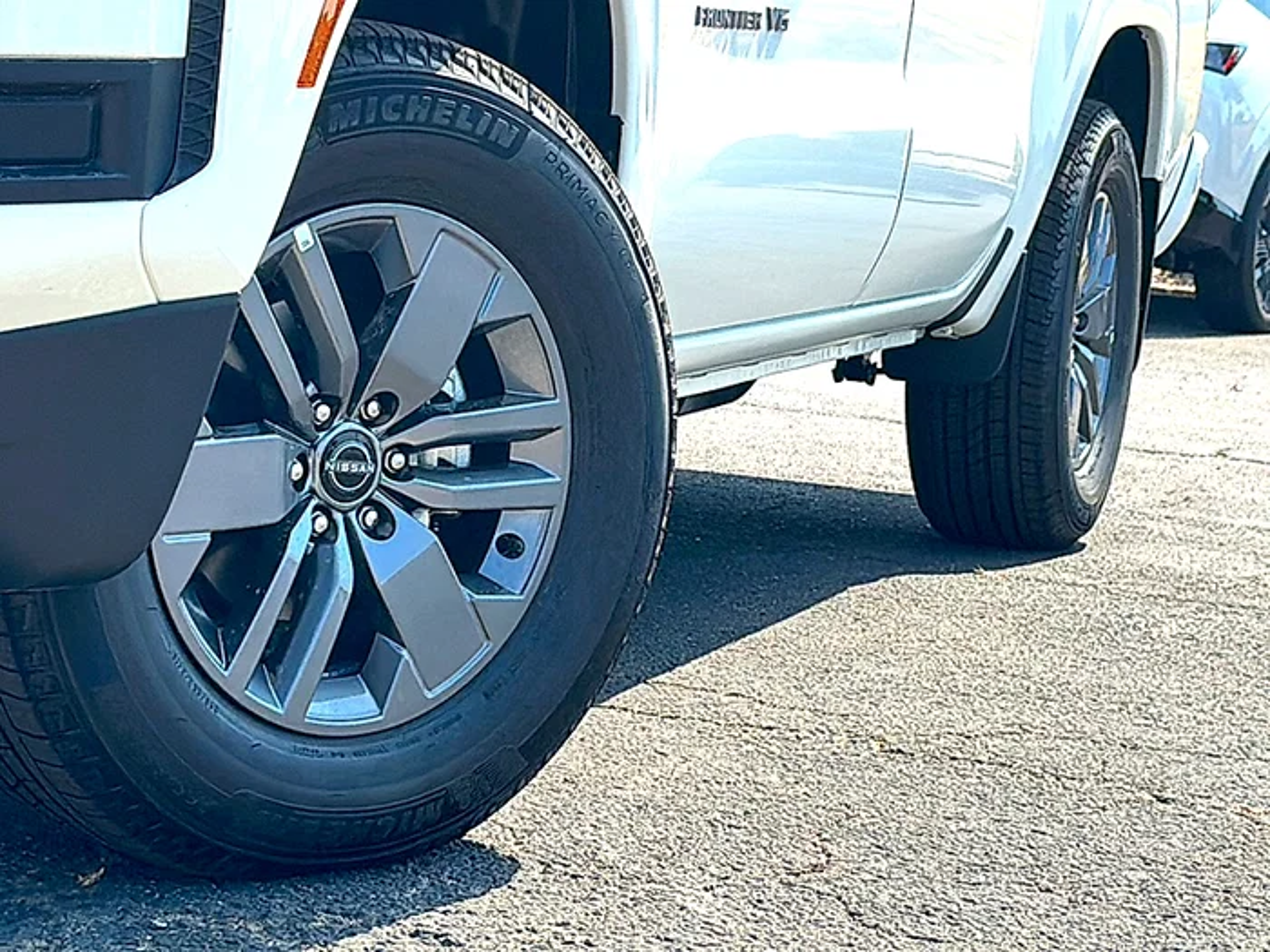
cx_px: 635
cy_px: 476
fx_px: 3119
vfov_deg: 17.4
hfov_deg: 23.0
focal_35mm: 85
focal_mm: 6.86
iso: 100
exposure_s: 1/3077
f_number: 1.78
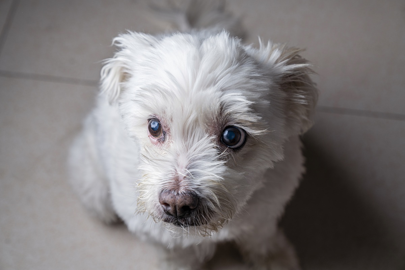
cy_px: 135
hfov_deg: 28.8
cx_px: 202
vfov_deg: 19.5
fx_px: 787
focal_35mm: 70
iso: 100
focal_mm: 70
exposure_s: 1/160
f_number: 6.3
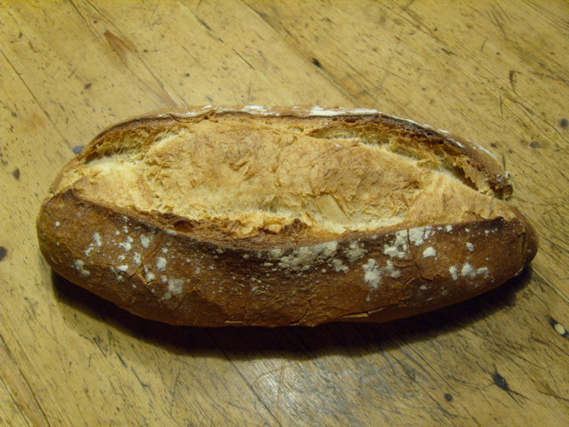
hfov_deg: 52.6
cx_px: 284
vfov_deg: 40.7
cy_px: 214
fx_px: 575
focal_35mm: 35
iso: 200
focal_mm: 7.4
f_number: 2.8
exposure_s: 1/8
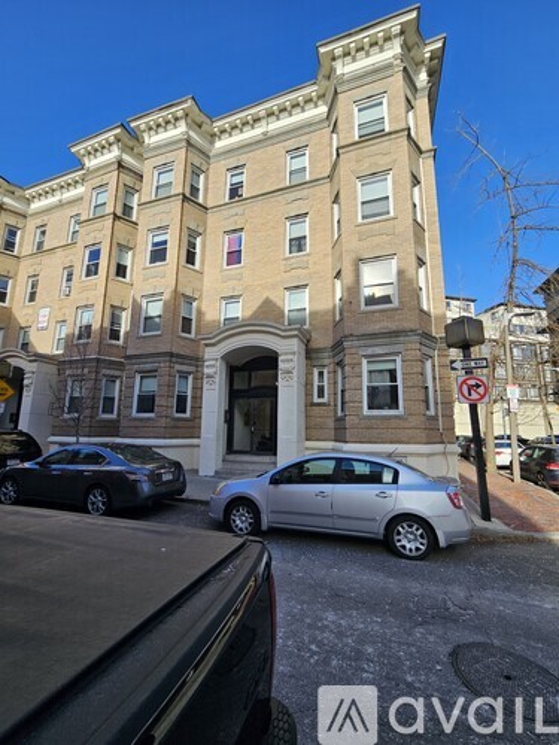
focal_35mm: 13
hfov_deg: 89.9
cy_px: 372
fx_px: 280
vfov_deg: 106.2
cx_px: 280
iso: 50
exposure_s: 1/1332
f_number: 2.2
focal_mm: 2.2
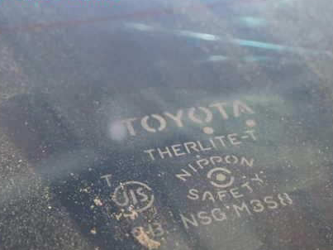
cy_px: 167
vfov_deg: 20.9
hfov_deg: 27.7
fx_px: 673
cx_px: 210
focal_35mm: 70
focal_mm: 8.4
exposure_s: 1/20
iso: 800
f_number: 3.1
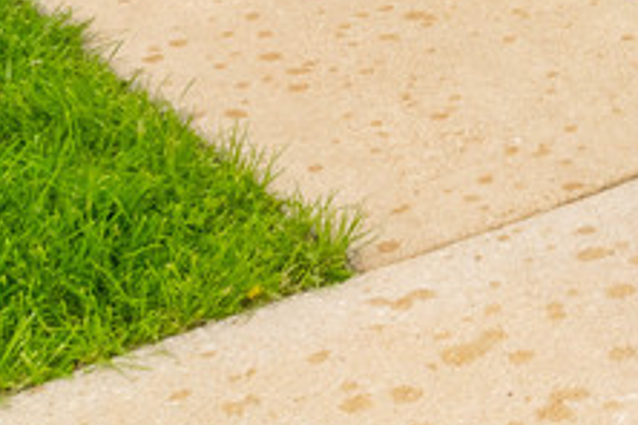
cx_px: 1112
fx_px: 2197
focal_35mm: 124
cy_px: -787
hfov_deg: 14.7
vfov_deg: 9.2
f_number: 8
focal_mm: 17
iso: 160
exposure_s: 1/640
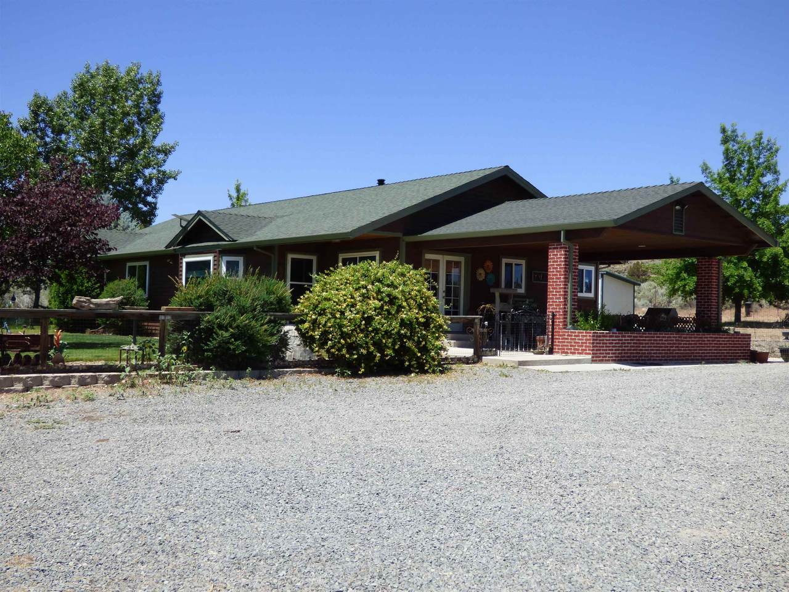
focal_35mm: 43
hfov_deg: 43.9
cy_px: 296
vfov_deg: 33.6
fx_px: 980
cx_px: 394
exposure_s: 1/800
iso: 100
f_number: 3.6
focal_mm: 7.37
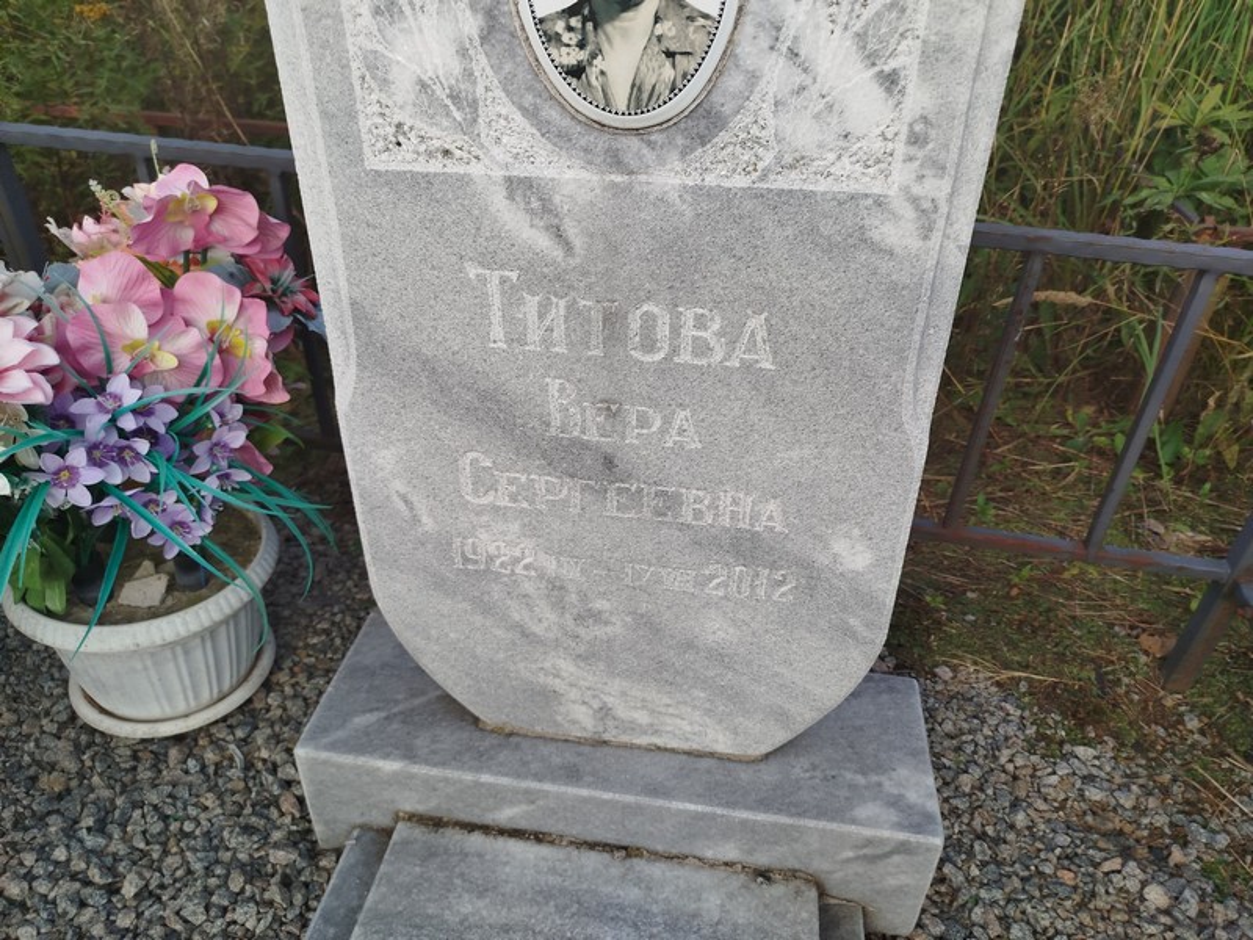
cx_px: 626
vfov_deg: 56.8
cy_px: 470
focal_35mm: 24
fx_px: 869
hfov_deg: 71.6
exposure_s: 1/419
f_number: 1.7
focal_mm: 5.31
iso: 50
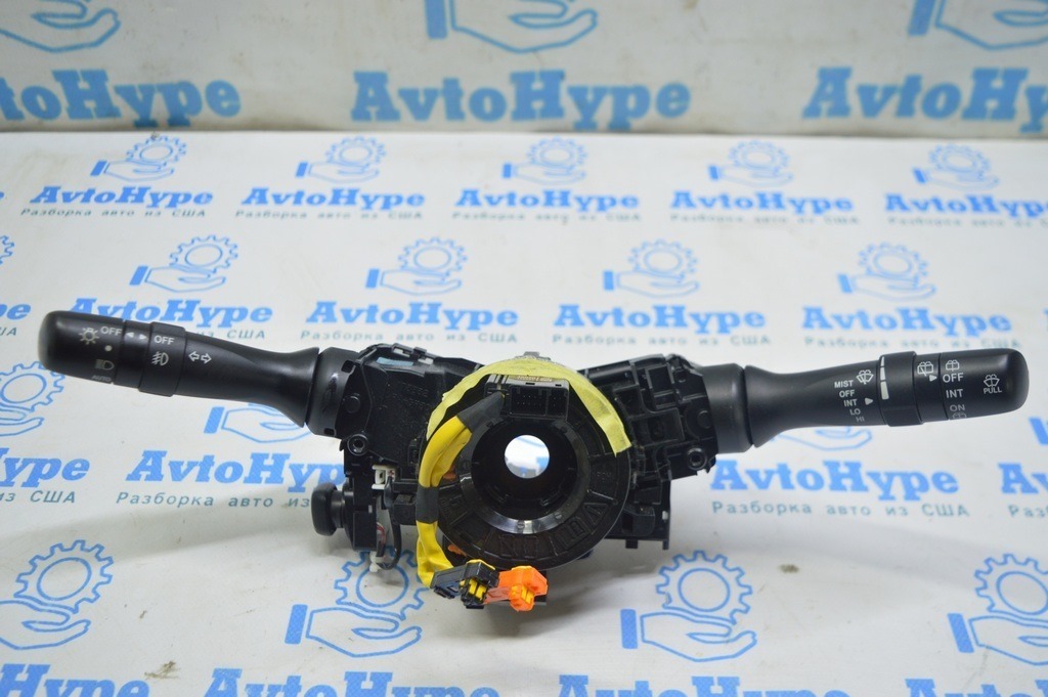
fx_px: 1004
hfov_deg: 55.1
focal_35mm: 34
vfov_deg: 38.3
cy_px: 348
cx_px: 524
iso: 400
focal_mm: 23
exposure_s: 1/40
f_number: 3.8
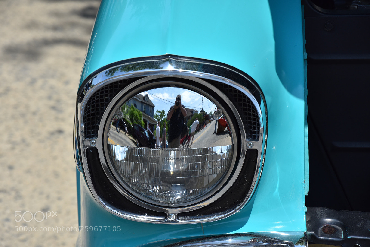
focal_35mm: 158
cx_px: 185
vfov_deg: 8.7
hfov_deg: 13.0
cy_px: 124
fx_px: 1618
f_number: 8
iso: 280
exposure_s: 1/1000
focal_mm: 105
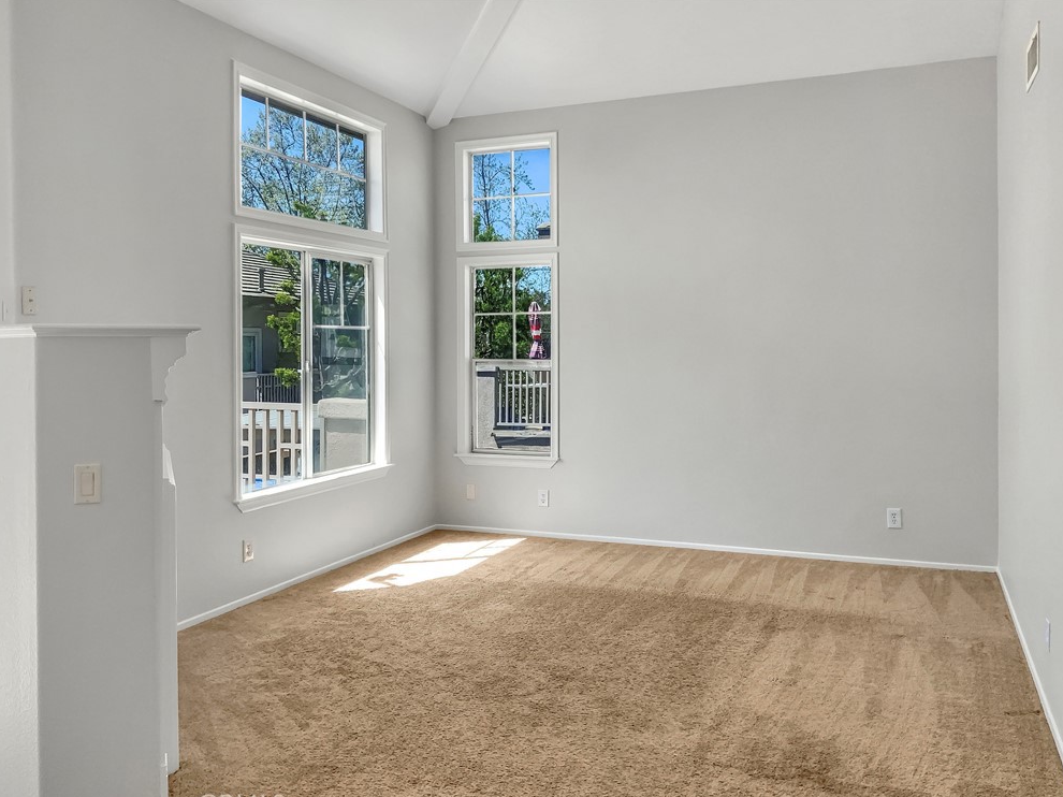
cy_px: 407
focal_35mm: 30
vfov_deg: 46.8
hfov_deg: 60.0
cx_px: 538
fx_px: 921
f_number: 1.8
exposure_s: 1/120
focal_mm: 3
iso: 20
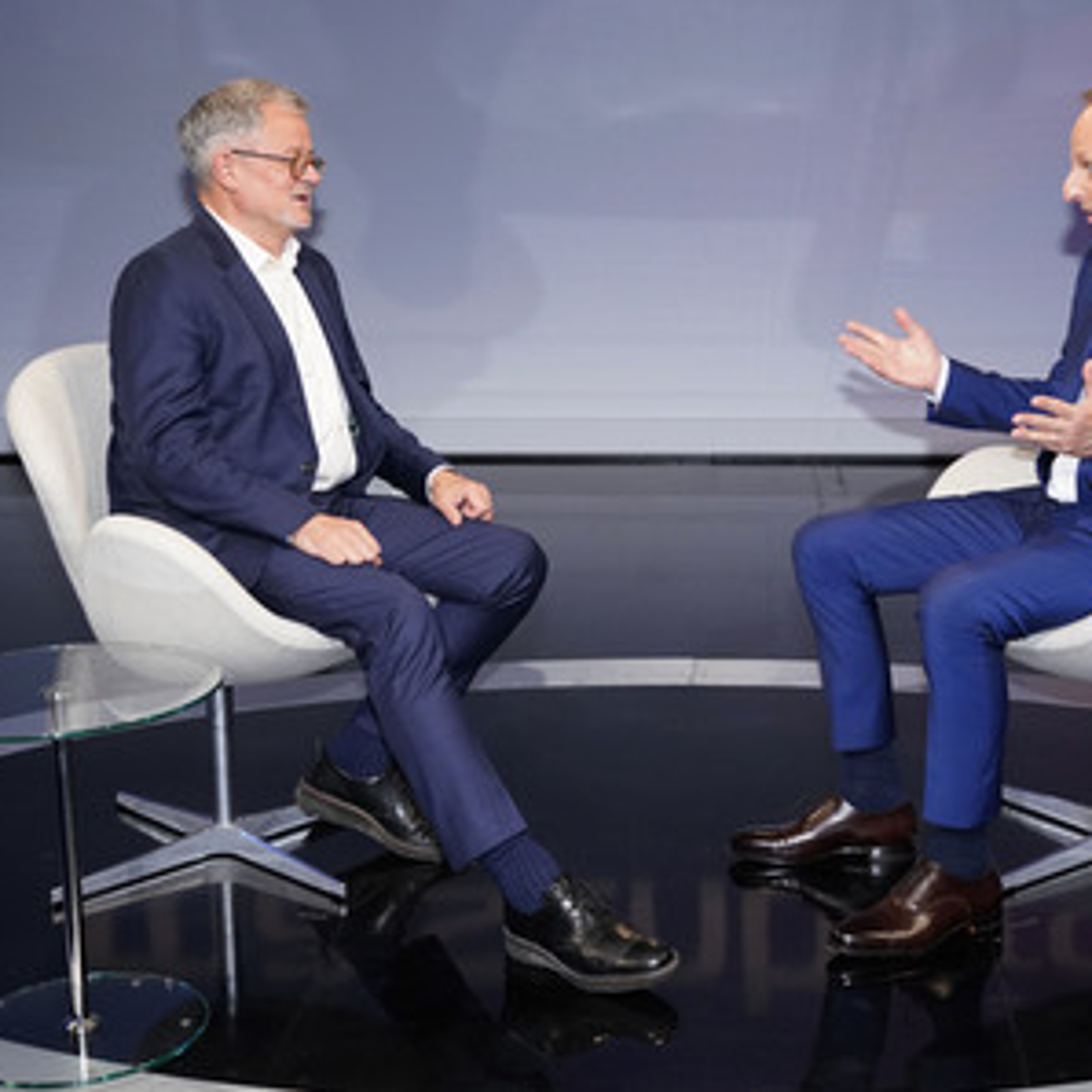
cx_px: 713
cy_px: 546
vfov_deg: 37.6
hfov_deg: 37.2
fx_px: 1606
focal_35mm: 45
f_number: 5
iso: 2000
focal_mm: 35
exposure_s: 1/125
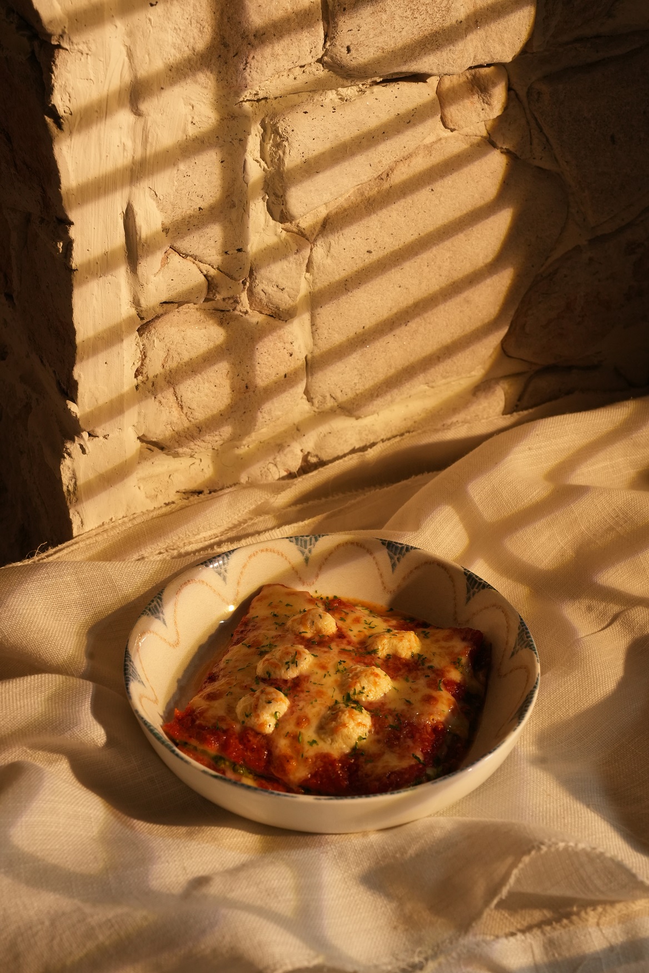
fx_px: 1433
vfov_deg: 37.5
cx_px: 324
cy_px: 486
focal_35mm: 53
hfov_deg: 25.5
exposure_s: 1/125
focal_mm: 53
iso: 1250
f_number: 10
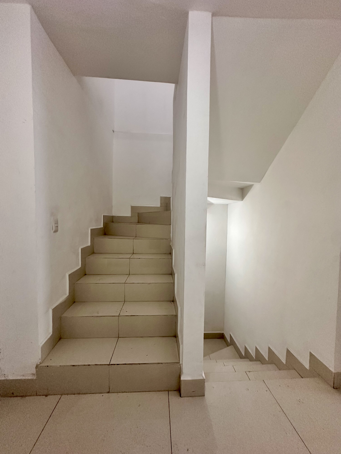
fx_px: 184
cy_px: 227
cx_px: 170
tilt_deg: -2.0
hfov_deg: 85.7
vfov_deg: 102.1
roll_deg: -1.5
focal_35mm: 14
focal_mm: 2.22
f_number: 2.2
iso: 250
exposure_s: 1/120
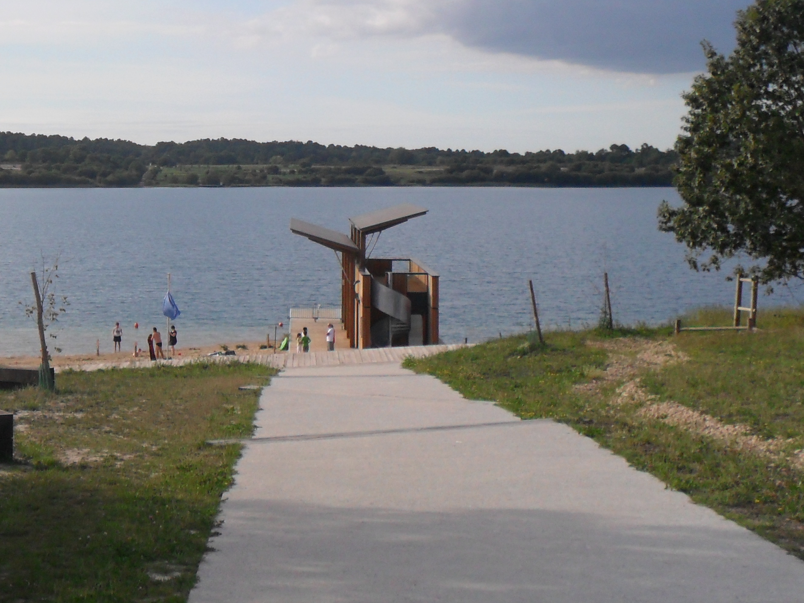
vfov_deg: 19.7
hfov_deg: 25.5
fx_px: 1719
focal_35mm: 74
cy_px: 115
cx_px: 73
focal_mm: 6.3
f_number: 7.6
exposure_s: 1/250
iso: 80
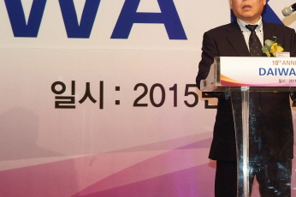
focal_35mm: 168
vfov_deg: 8.1
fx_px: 1380
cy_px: 29
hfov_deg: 12.2
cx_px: 240
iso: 800
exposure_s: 1/90
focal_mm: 55
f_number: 6.7
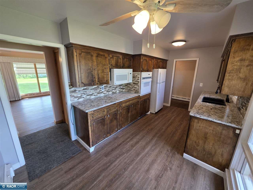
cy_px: 95
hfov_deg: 106.2
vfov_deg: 89.9
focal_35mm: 13
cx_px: 126
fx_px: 95
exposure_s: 1/120
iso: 160
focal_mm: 2.2
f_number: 1.9
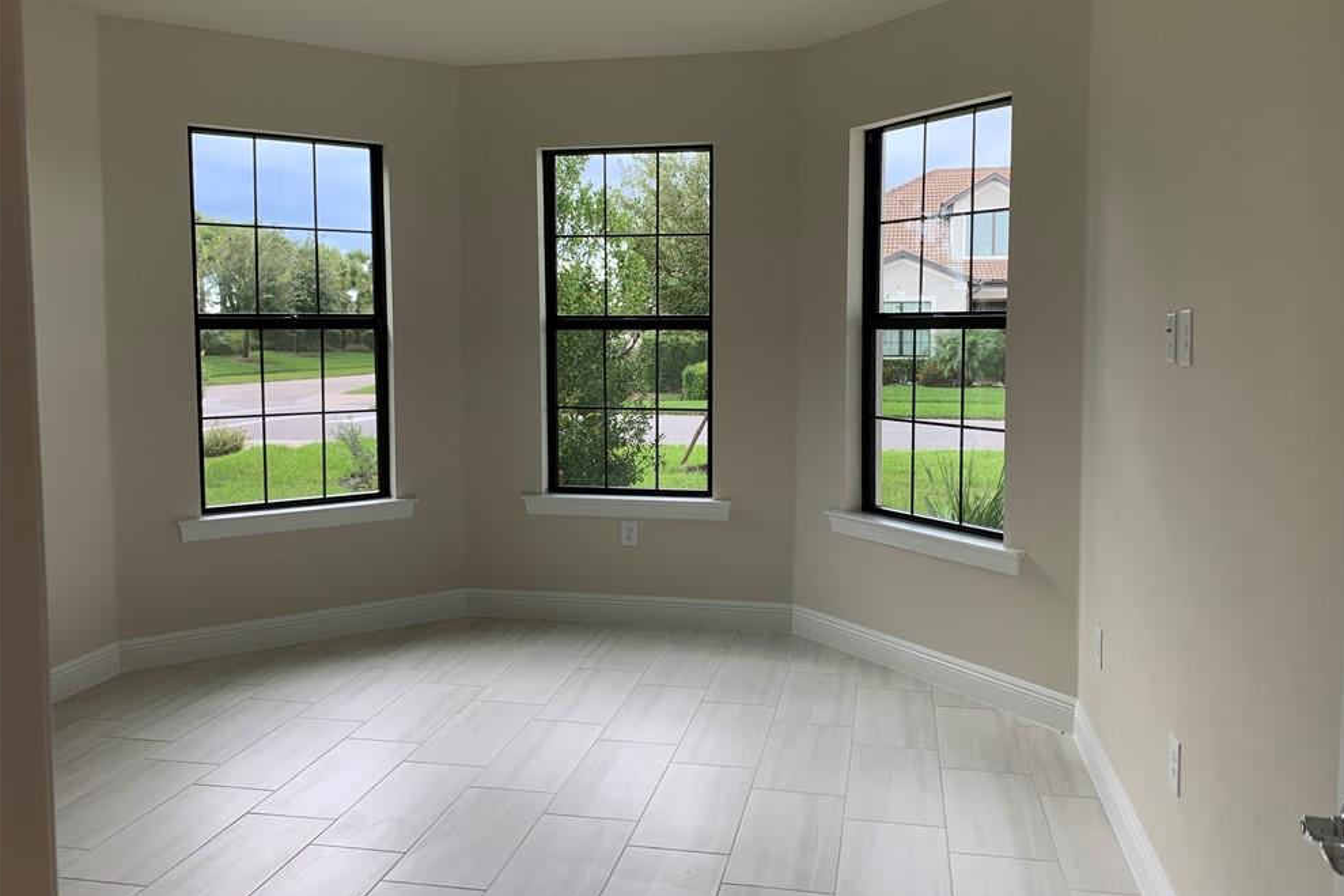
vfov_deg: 46.3
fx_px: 1045
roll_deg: +0.1
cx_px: 688
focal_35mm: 28
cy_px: 412
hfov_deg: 65.5
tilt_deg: -3.6
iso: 50
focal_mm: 4.25
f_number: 1.8
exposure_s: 1/60
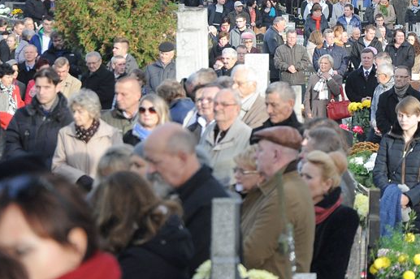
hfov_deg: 7.9
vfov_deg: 5.3
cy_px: 68
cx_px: 341
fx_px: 3018
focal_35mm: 259
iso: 800
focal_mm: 105
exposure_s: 1/640
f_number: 6.3
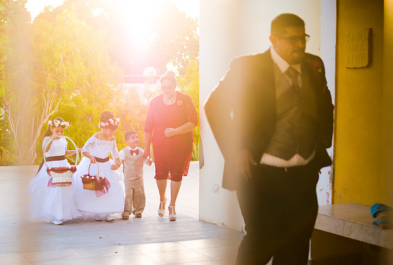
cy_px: 183
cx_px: 118
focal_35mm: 70
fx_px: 763
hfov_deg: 28.6
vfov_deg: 19.6
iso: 125
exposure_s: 1/1000
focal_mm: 50
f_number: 1.8
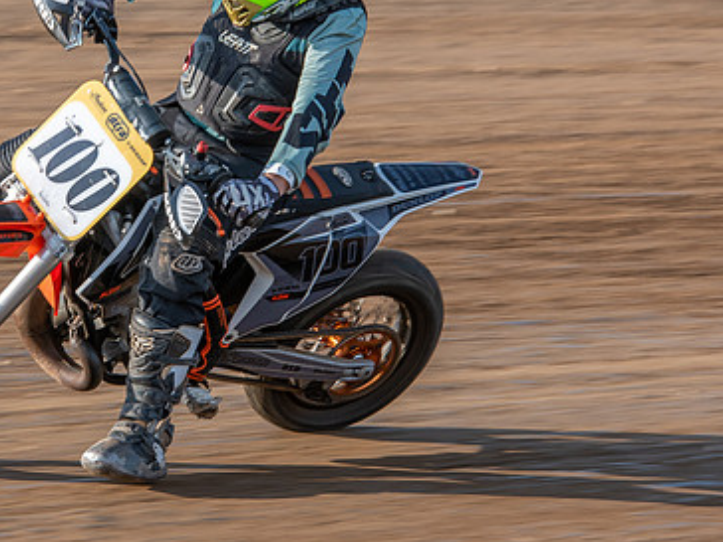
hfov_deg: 6.1
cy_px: 173
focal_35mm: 327
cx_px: 124
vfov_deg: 4.5
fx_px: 6830
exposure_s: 1/200
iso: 180
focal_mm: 160
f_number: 8
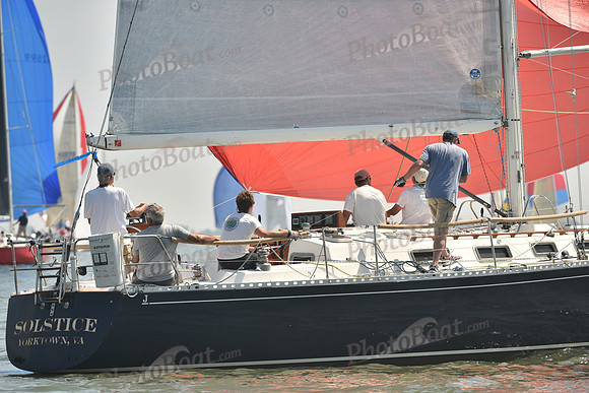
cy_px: 196
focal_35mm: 310
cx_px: 294
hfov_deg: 6.6
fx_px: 5073
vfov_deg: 4.4
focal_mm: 310
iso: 320
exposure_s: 1/1250
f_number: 6.3
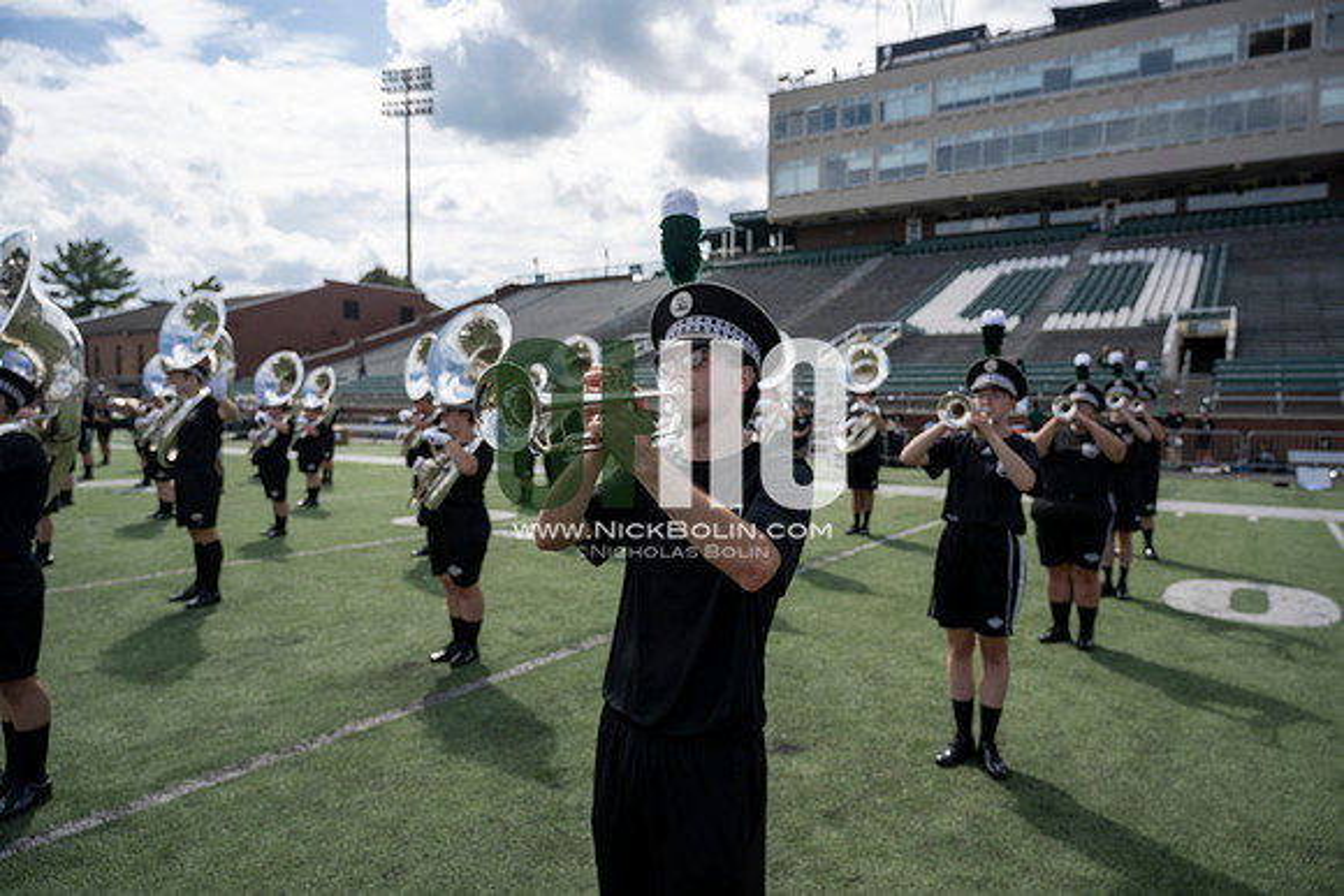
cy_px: 448
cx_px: 672
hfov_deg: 73.7
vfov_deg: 53.2
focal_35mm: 24
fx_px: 896
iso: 200
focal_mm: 24
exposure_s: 1/1600
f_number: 5
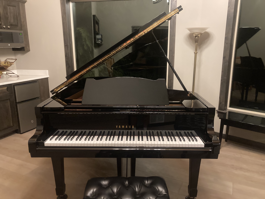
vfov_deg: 49.7
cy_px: 100
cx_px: 132
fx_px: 214
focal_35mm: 28
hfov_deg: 63.4
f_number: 1.8
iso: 640
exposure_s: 1/24
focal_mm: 3.99
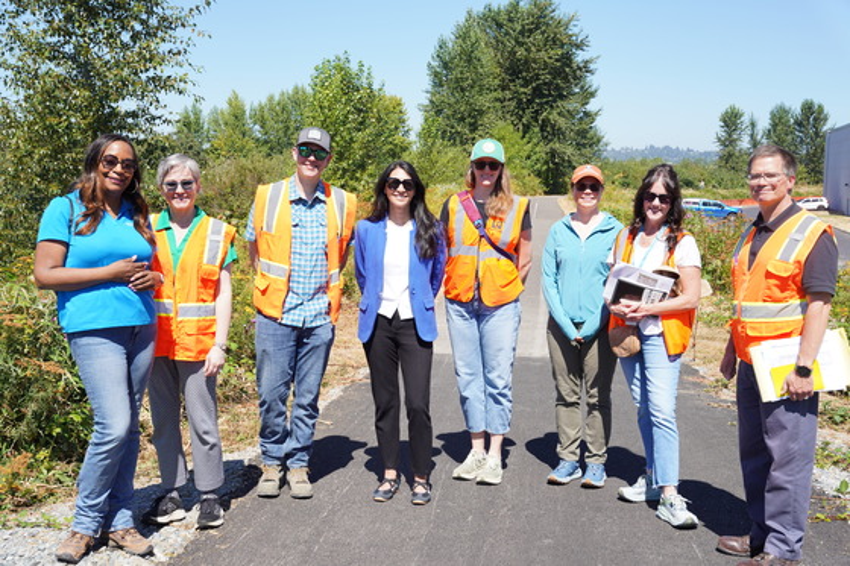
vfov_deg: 28.9
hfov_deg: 42.3
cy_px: 283
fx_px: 1098
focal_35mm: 46
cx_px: 425
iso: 100
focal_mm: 46.5
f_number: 5.6
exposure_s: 1/320
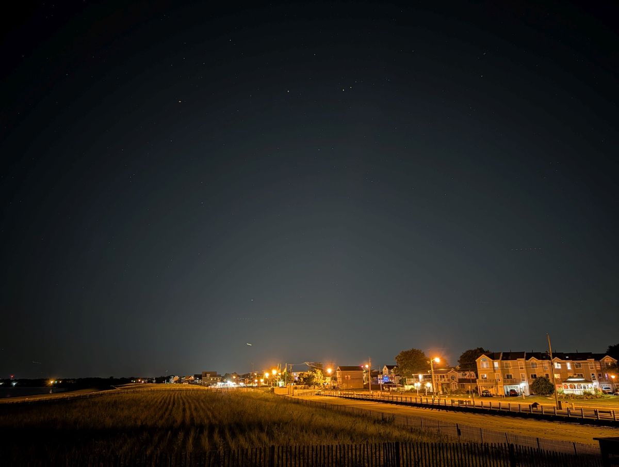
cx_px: 310
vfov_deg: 57.0
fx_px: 430
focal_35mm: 24
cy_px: 234
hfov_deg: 71.5
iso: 19
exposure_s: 10.1
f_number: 1.68
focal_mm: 6.9
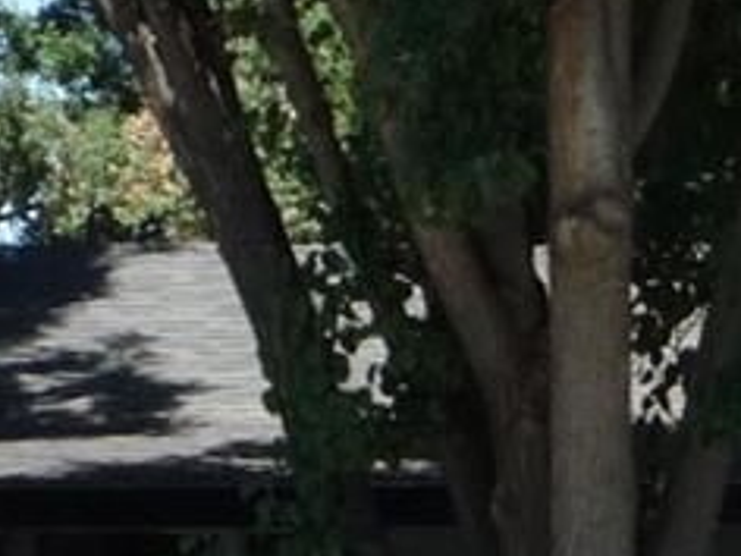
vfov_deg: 7.7
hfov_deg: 10.1
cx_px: 992
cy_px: 641
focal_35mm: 191
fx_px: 4089
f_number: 4
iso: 100
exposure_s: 1/320
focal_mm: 5.2
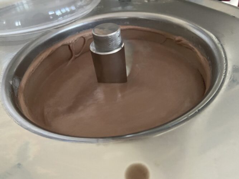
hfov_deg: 67.3
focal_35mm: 26
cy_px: 90
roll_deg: +9.5
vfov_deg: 53.0
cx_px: 120
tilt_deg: -41.3
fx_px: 179
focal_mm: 4.25
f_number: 1.8
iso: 640
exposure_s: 1/25
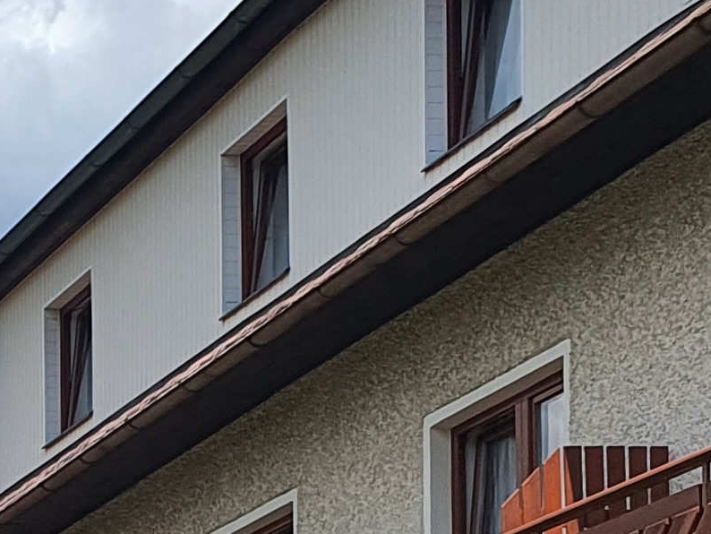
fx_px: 2712
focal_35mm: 132
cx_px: -677
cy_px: 1063
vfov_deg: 10.4
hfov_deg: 13.1
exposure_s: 1/2104
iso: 50
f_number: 2.4
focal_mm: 4.3
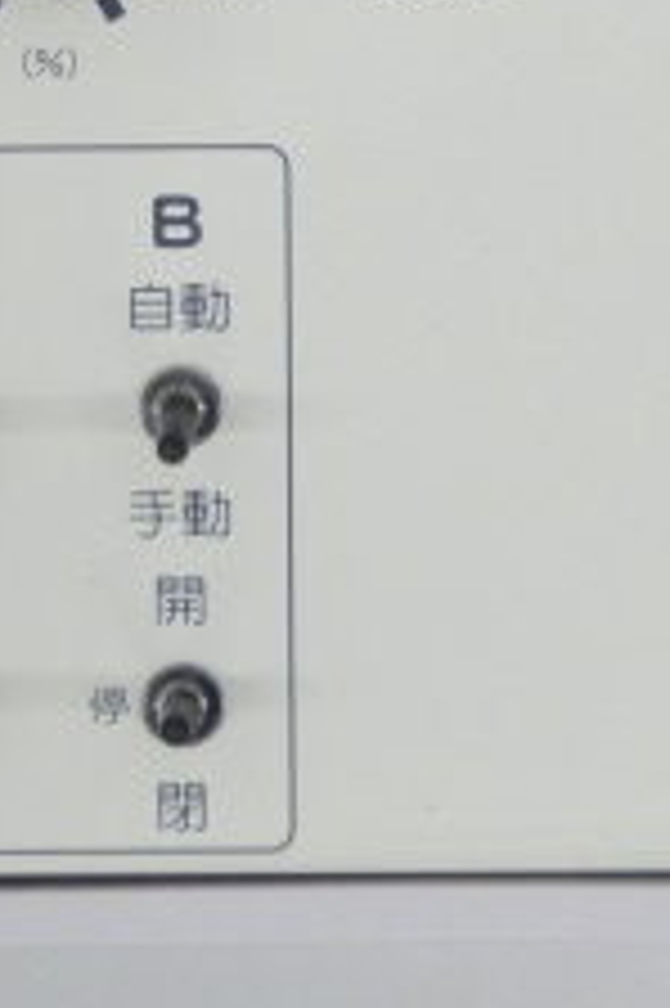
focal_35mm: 208
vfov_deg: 9.7
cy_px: -274
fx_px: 5815
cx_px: 490
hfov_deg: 6.6
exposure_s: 1/125
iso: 640
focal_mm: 12.1
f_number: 4.7
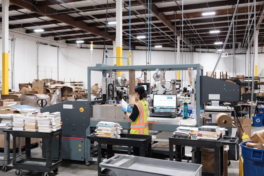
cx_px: 132
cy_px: 88
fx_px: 249
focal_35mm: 34
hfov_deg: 55.8
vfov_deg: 38.9
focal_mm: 22.7
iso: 1600
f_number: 3.3
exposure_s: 1/100
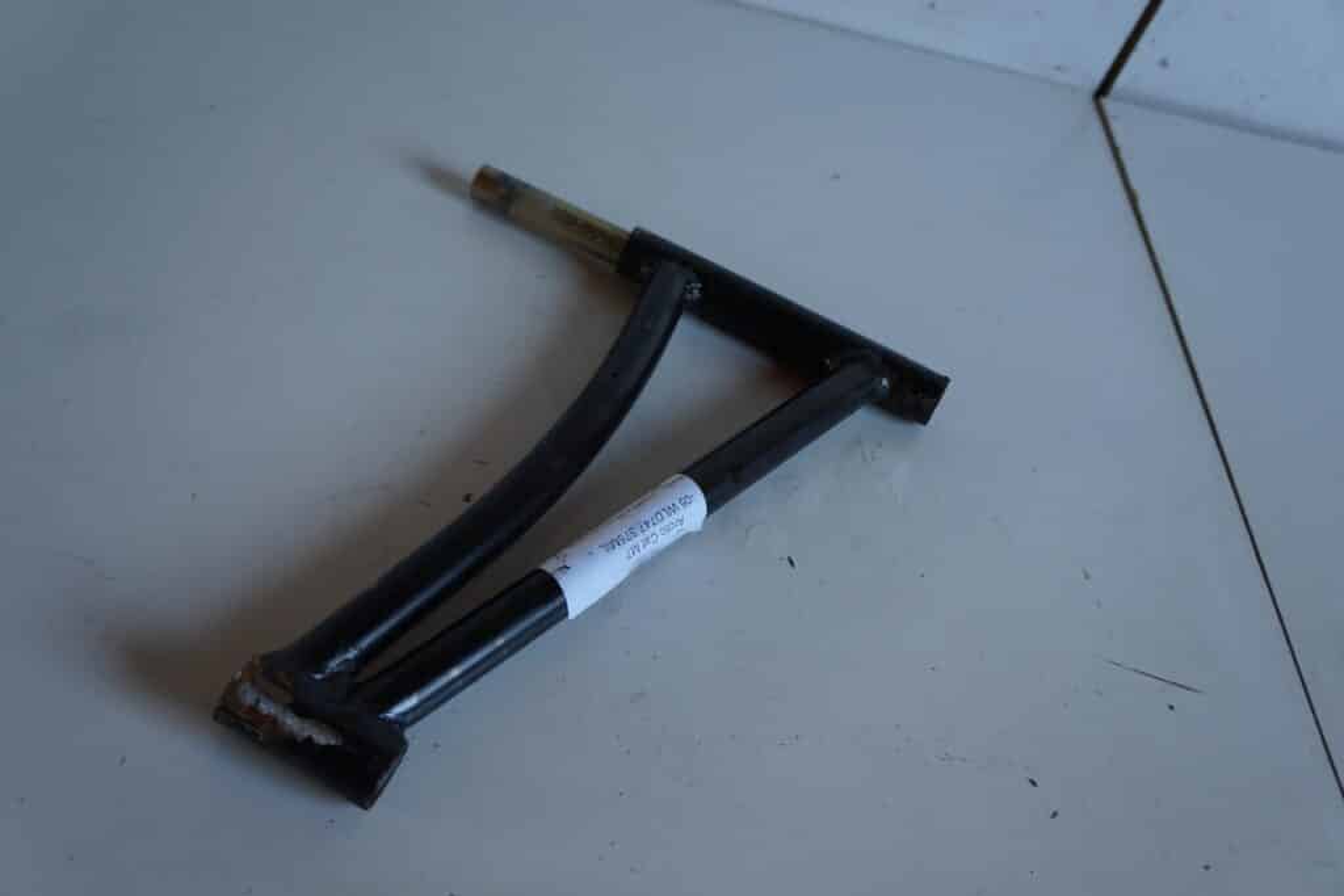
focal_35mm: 33
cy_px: 448
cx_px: 672
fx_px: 1232
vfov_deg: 40.0
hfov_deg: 57.2
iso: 200
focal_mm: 22
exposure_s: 1/60
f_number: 4
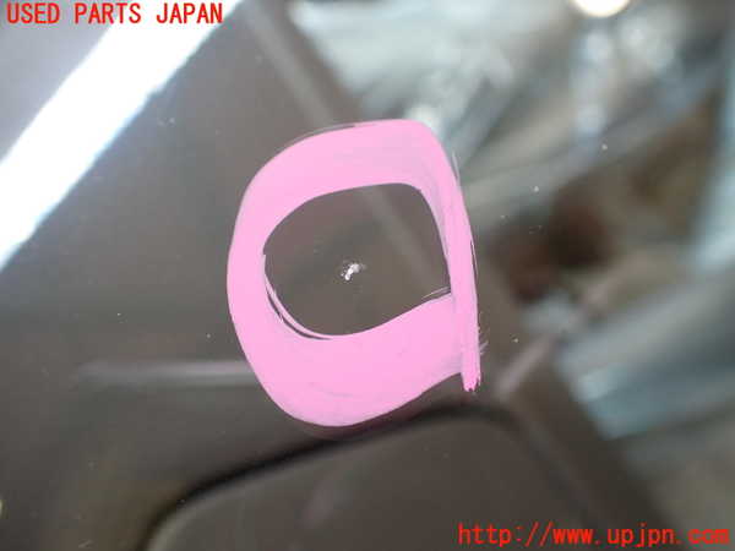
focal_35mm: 30
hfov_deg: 60.0
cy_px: 276
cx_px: 368
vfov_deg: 46.8
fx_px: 637
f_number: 2.3
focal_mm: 5.4
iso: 200
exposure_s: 1/125
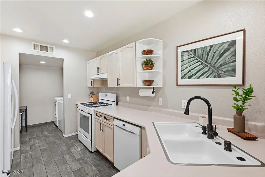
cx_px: 132
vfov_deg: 73.8
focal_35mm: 16
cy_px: 88
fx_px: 118
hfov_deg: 96.7
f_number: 9
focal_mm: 16
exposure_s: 1/160
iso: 800
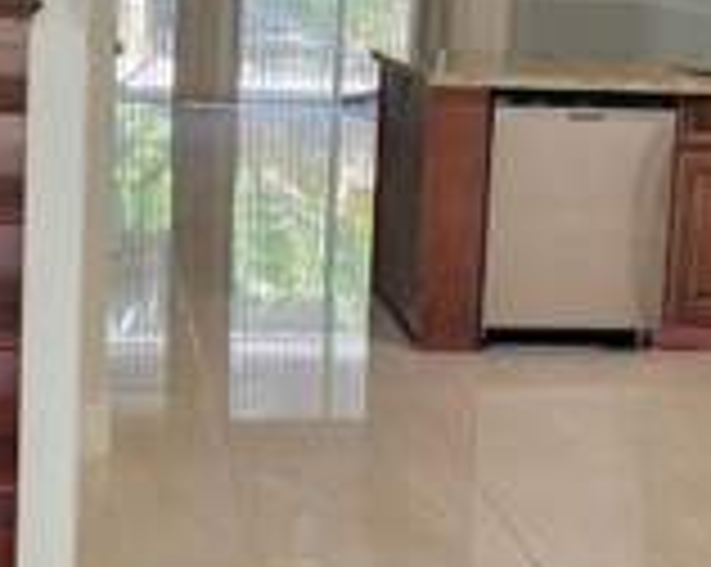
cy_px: 137
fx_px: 1618
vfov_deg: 19.7
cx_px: 158
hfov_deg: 24.4
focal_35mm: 77
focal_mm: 5.4
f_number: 1.8
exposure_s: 1/120
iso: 200
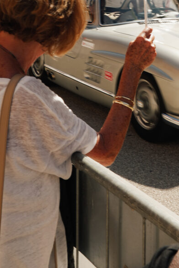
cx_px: 136
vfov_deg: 24.8
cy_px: -25
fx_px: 566
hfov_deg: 17.8
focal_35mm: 76
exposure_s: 1/50
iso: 100
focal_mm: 32
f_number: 14
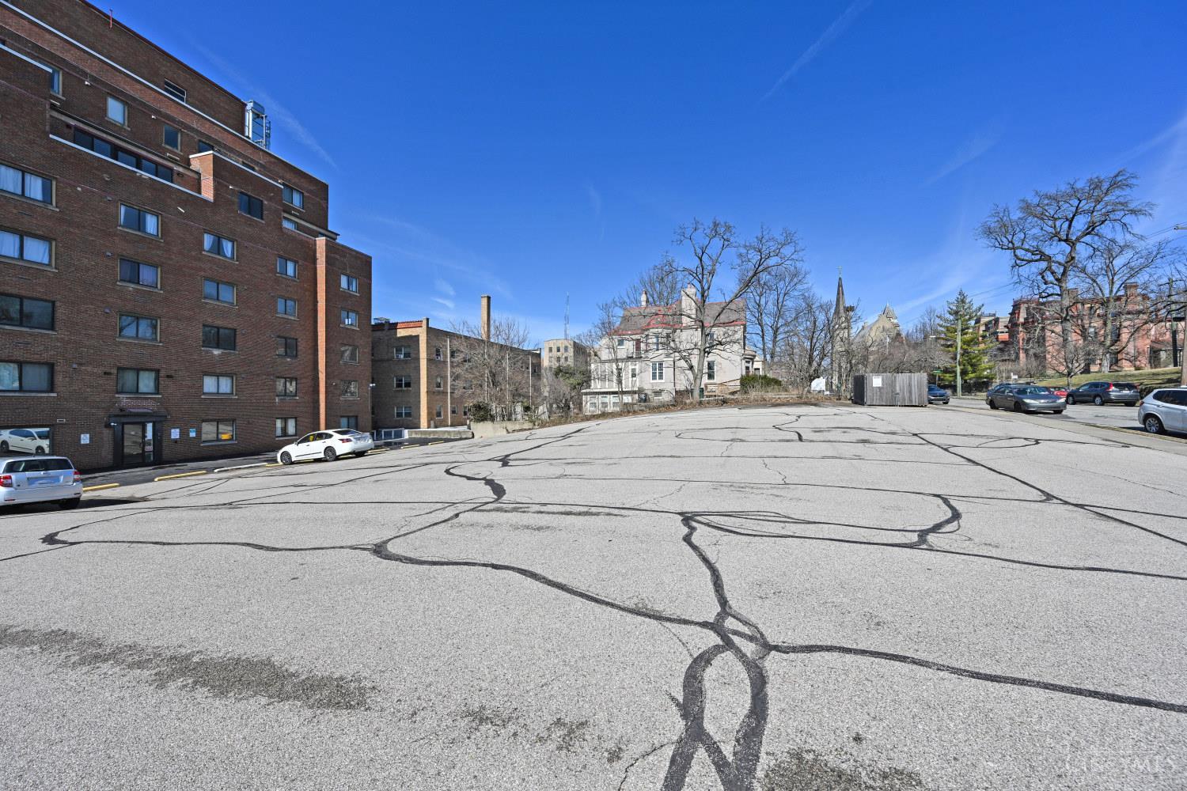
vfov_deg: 81.2
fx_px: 462
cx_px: 594
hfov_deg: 104.3
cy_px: 396
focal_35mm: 14
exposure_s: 1/500
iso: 100
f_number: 8
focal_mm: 14
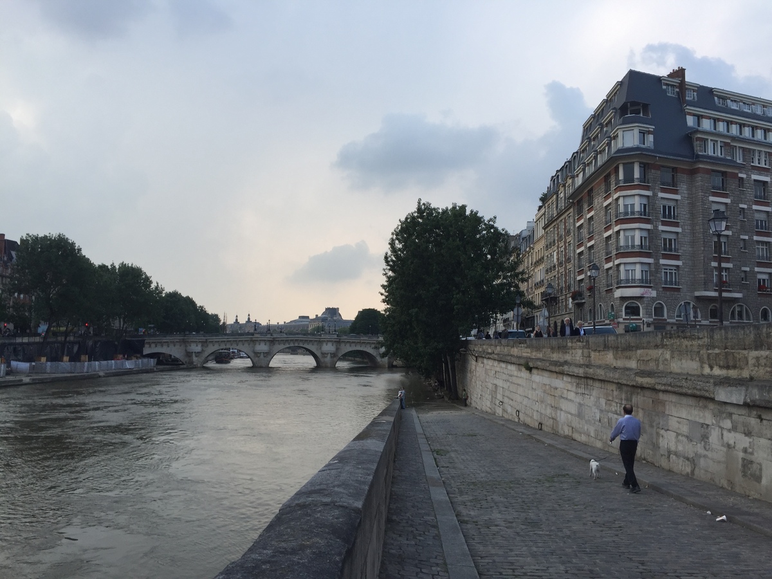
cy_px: 290
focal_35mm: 29
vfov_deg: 48.2
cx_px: 386
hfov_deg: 61.7
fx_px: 647
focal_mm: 4.15
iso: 32
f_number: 2.2
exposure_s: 1/494
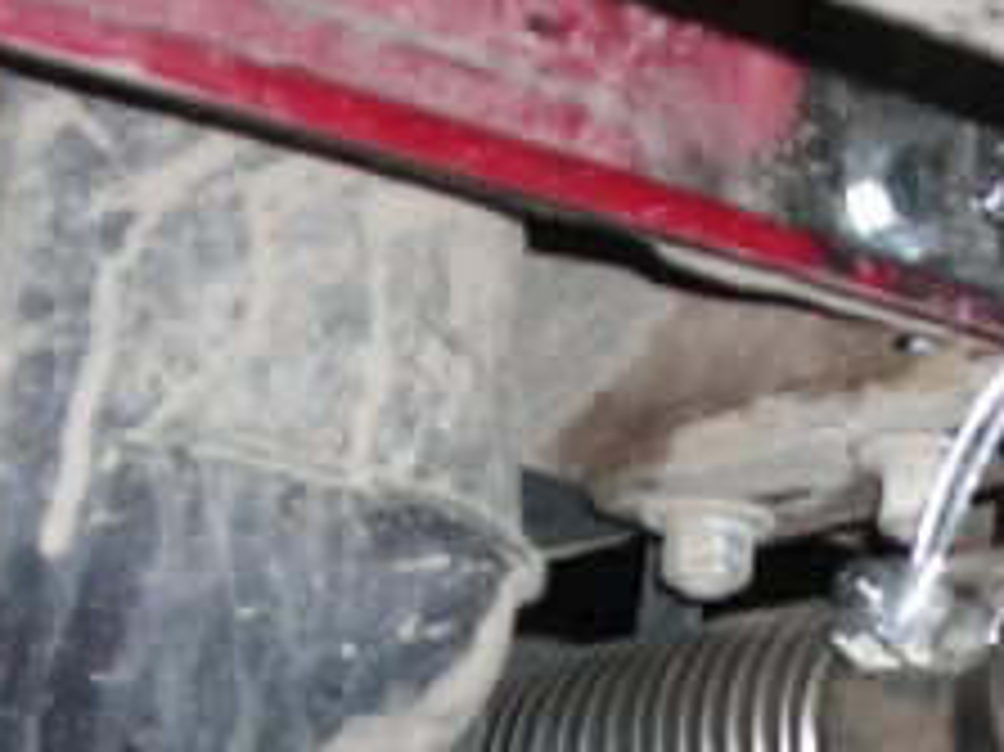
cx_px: 882
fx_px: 3160
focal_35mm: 109
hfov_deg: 17.8
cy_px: 752
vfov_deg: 13.4
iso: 50
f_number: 3.2
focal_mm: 6.3
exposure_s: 1/60.1
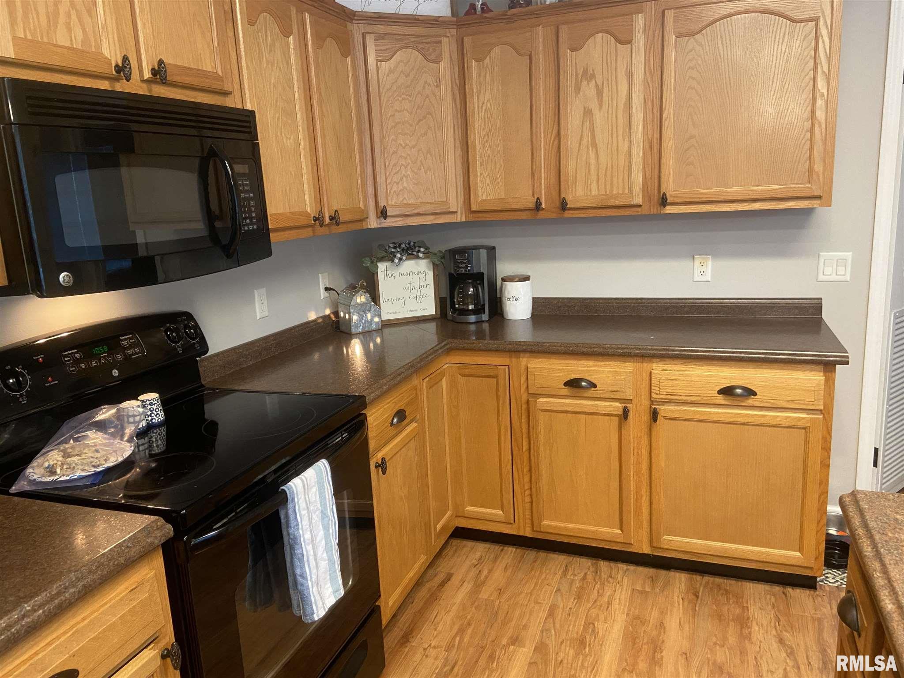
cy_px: 339
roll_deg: +2.5
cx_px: 452
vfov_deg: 53.1
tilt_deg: -11.7
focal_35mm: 26
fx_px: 679
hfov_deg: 67.3
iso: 320
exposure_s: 1/60
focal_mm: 4.25
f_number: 1.8
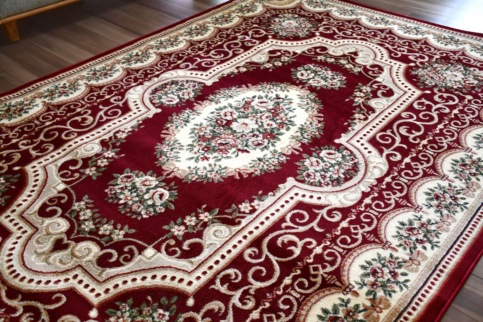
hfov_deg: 53.1
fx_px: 483
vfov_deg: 36.9
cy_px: 161
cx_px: 242
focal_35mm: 36
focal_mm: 24
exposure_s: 1/250
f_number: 3.8
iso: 800
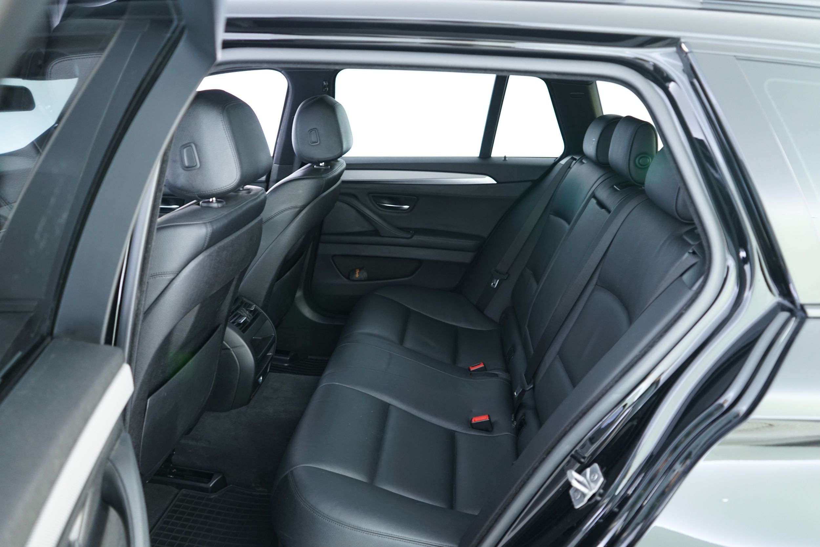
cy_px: 274
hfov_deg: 65.5
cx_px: 410
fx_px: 638
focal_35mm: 28
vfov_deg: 46.4
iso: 640
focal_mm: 28
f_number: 3.5
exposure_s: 1/3
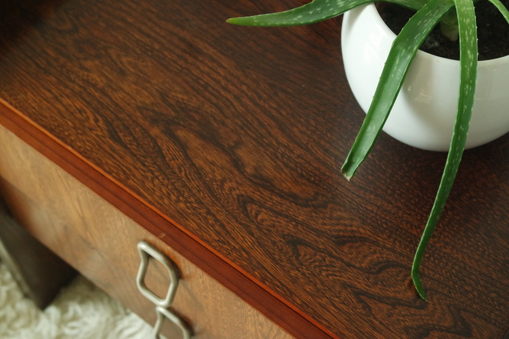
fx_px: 976
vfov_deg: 19.7
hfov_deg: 29.2
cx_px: 254
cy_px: 170
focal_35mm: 69
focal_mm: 45
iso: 1600
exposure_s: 1/100
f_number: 6.3
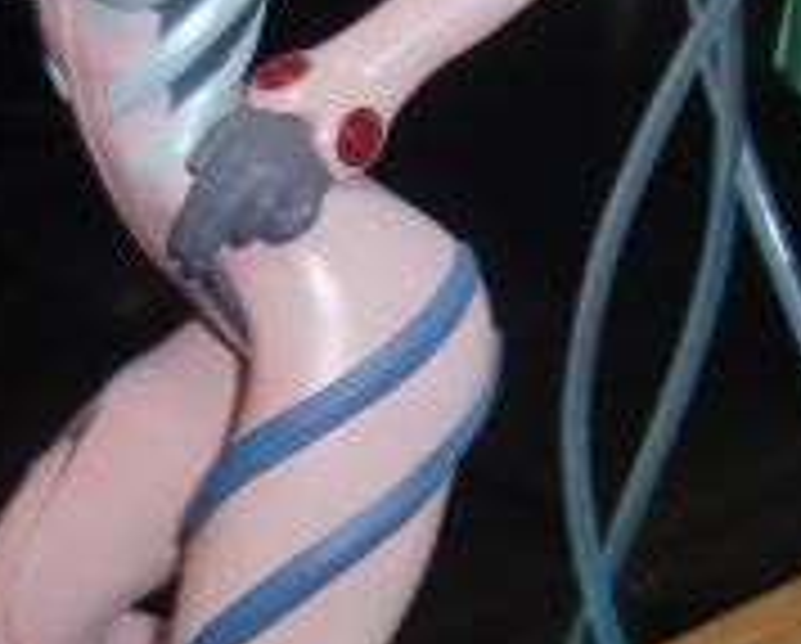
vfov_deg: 12.3
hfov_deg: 15.2
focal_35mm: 126
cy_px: 230
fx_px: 2992
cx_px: 472
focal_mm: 6.3
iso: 64
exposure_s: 1/30
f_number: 2.8
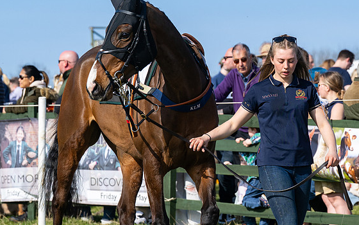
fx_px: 2192
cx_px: 247
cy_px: 57
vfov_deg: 5.9
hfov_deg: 9.4
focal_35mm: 224
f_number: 4
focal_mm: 95
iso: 200
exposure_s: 1/3200
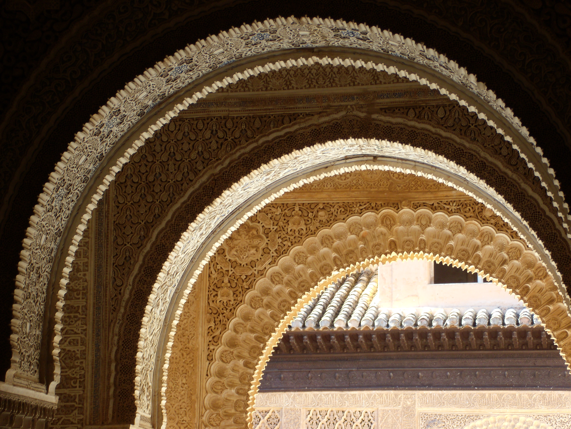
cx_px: 286
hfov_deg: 20.7
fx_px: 1567
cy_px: 214
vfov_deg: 15.6
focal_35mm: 95
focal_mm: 16.8
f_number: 4.2
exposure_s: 1/50
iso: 80
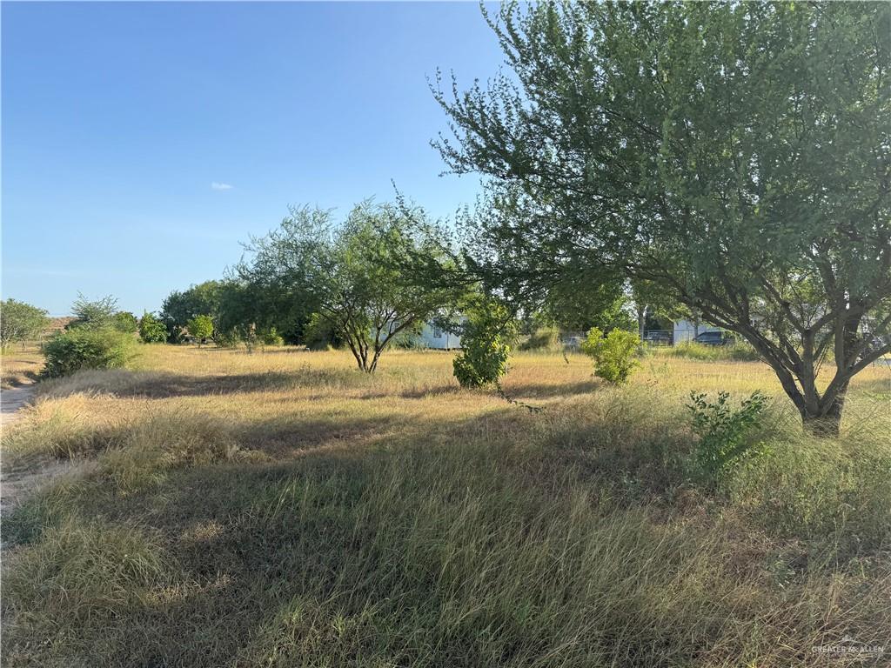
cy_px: 334
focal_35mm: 24
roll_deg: -0.5
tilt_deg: -0.2
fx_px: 618
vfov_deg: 56.8
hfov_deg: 71.6
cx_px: 446
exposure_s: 1/2445
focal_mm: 6.76
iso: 80
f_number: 1.78
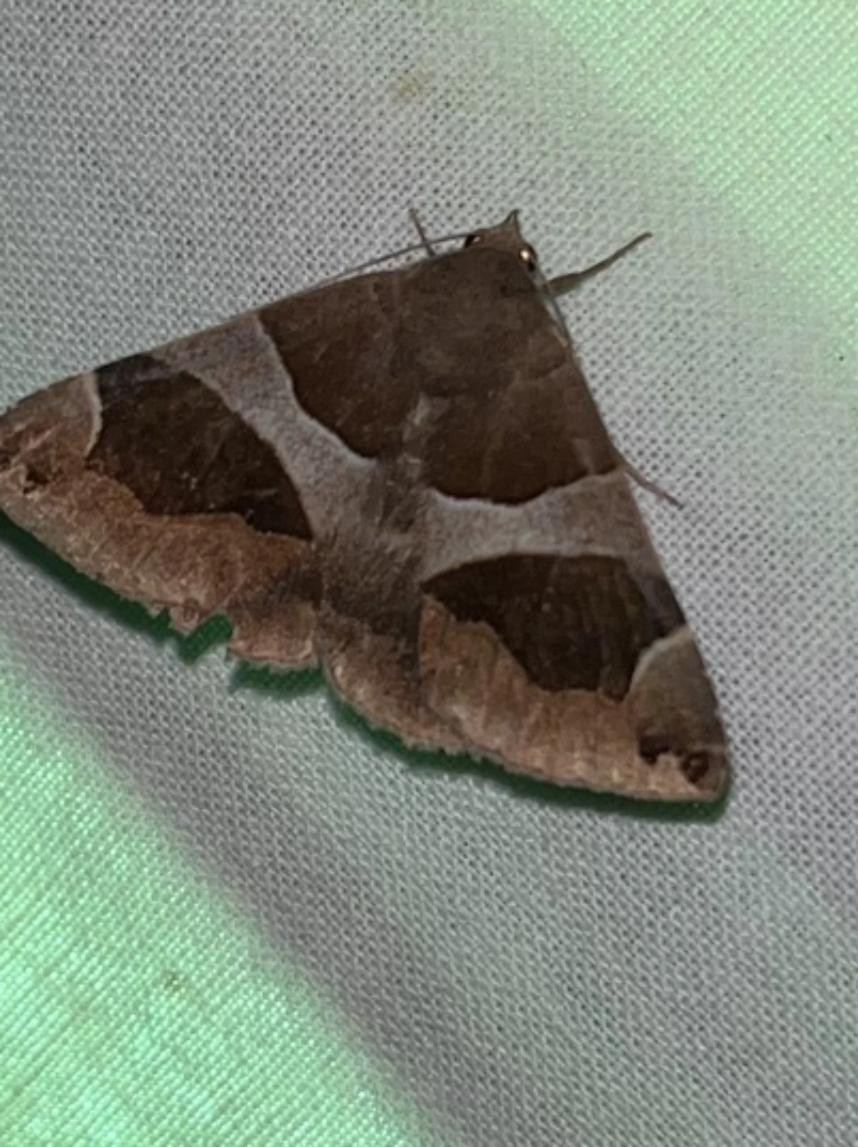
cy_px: 468
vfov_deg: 58.0
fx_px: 1026
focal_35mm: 31
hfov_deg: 45.3
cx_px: 381
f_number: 1.6
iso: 32
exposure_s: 1/1862
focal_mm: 5.1
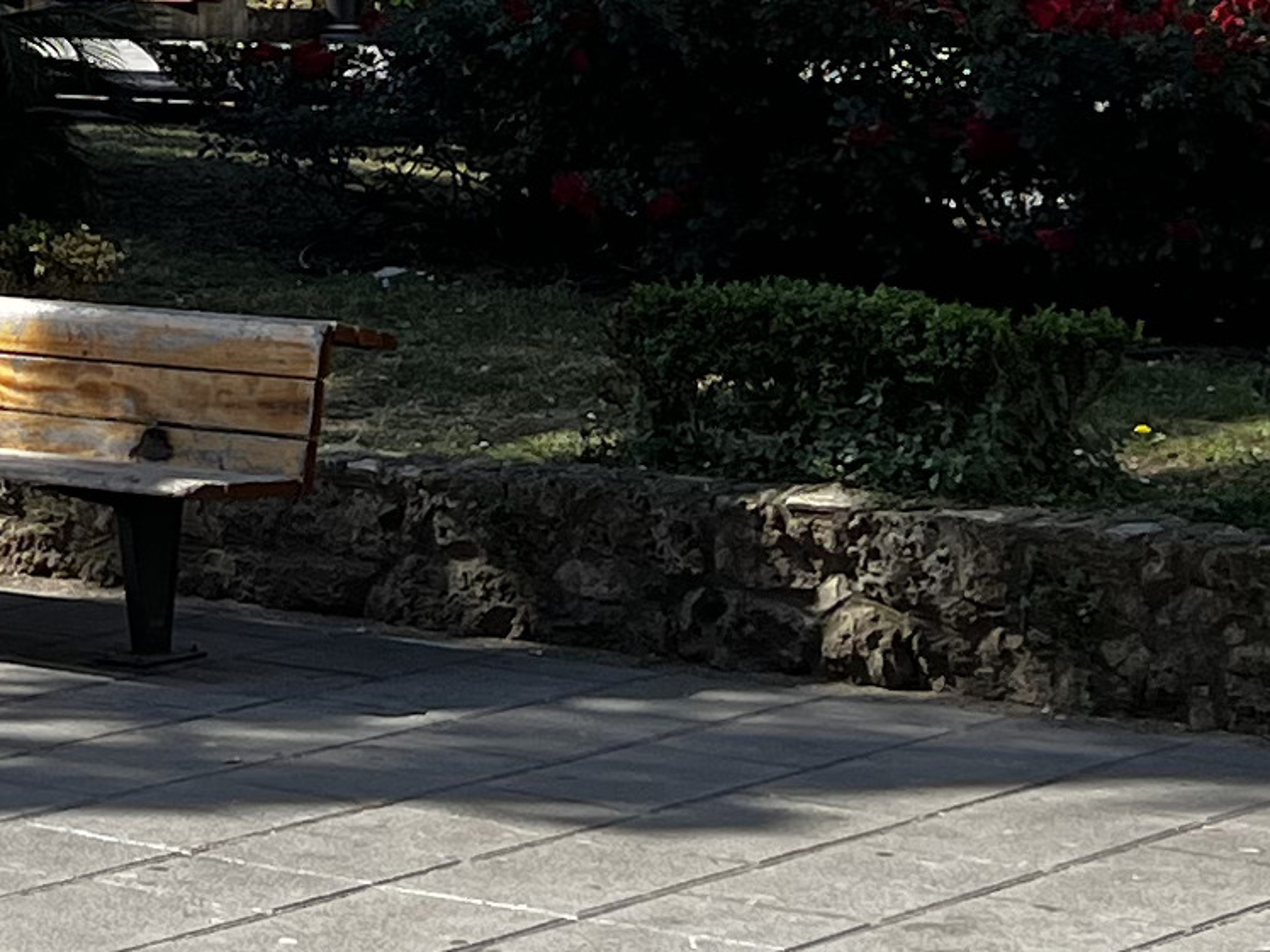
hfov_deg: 13.5
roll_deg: +0.1
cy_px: -360
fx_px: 5100
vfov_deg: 10.4
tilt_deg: +2.3
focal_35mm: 139
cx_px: -533
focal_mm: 5.7
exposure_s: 1/2008
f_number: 1.5
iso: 50
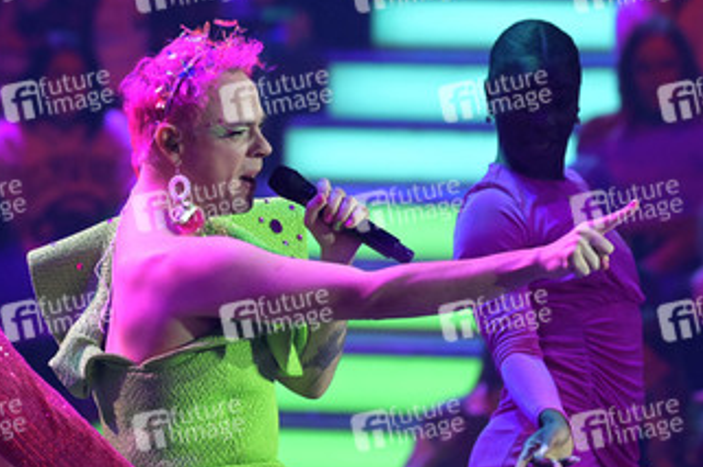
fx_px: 7955
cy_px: 261
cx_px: 218
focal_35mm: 408
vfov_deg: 3.4
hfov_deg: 5.1
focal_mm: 290
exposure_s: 1/400
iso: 12800
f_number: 5.6
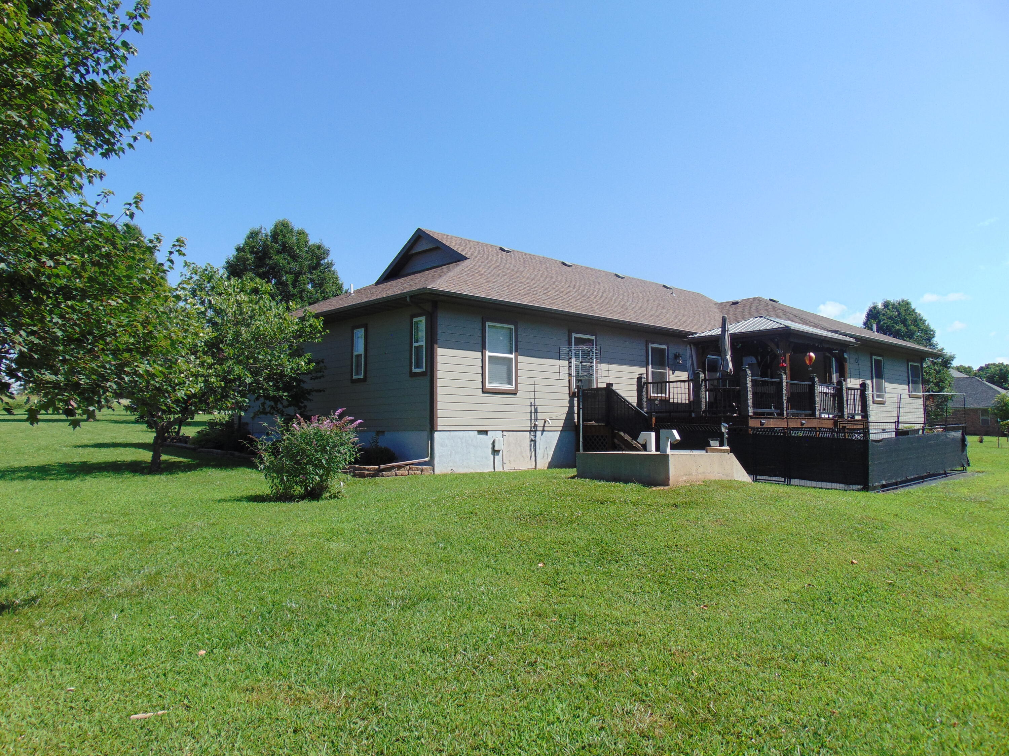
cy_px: 378
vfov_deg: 54.9
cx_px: 504
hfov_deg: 69.4
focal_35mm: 25
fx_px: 729
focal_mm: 4.5
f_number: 7.7
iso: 80
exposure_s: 1/200
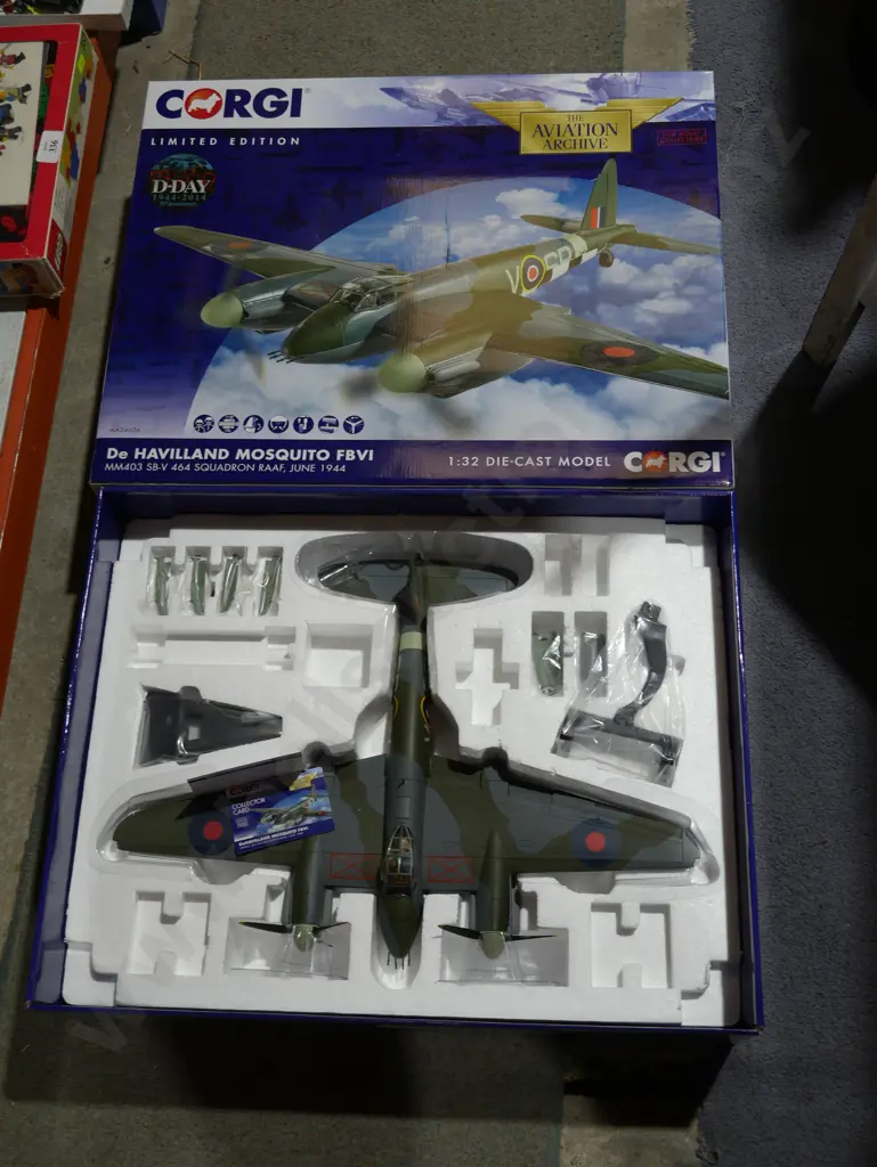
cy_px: 584
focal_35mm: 40
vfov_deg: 46.8
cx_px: 438
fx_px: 1350
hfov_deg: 36.0
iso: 200
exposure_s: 1/60
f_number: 4.4
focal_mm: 20
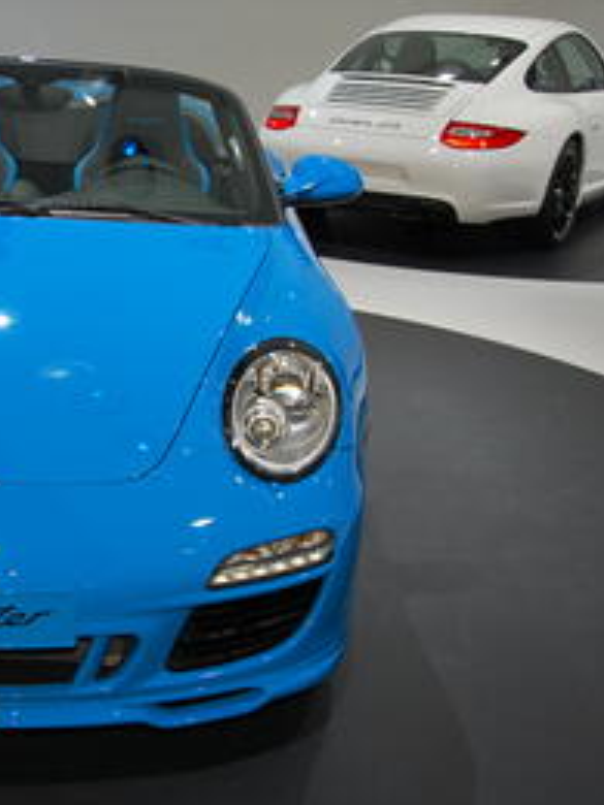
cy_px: 406
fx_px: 1442
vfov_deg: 31.2
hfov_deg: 23.2
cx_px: 99
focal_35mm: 62
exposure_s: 1/125
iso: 200
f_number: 5.6
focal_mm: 28
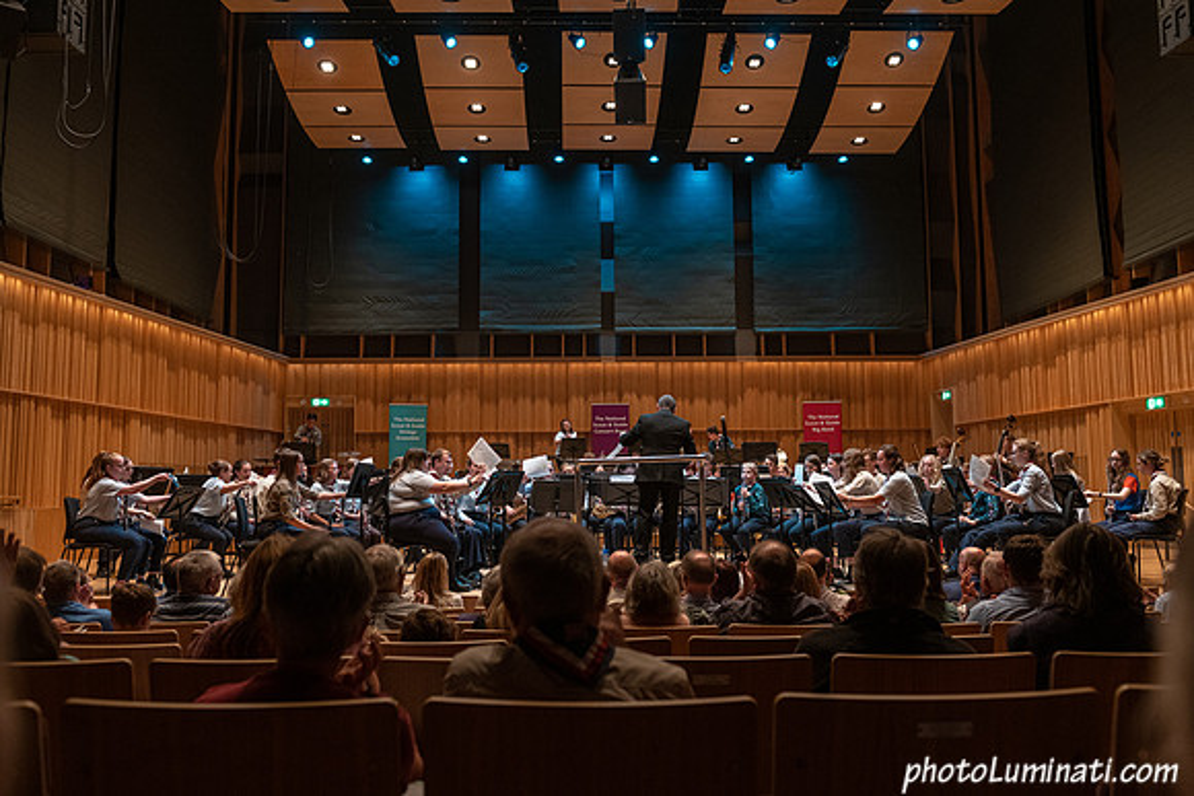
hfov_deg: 59.2
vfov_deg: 41.5
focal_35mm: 32
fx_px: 1050
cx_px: 597
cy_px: 398
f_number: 4
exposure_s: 1/125
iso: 2000
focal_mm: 31
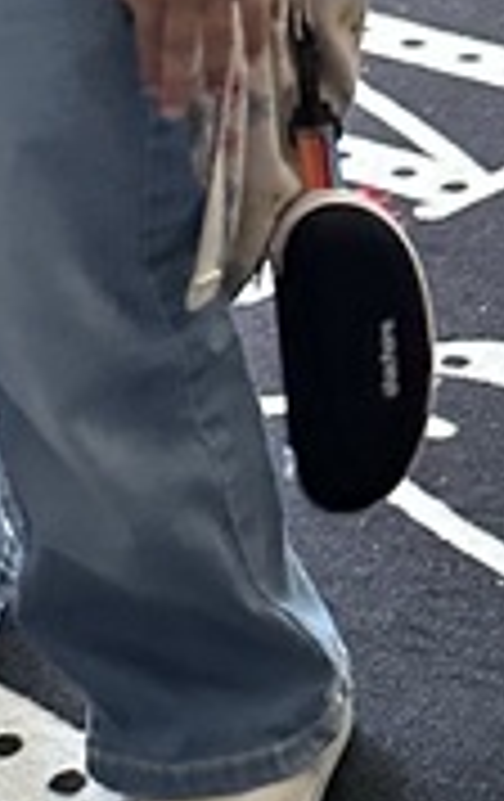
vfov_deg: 13.9
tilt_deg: -17.5
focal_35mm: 146
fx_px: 3193
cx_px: 603
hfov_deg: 8.9
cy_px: -171
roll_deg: -2.2
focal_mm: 6.86
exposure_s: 1/60
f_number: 1.78
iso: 640
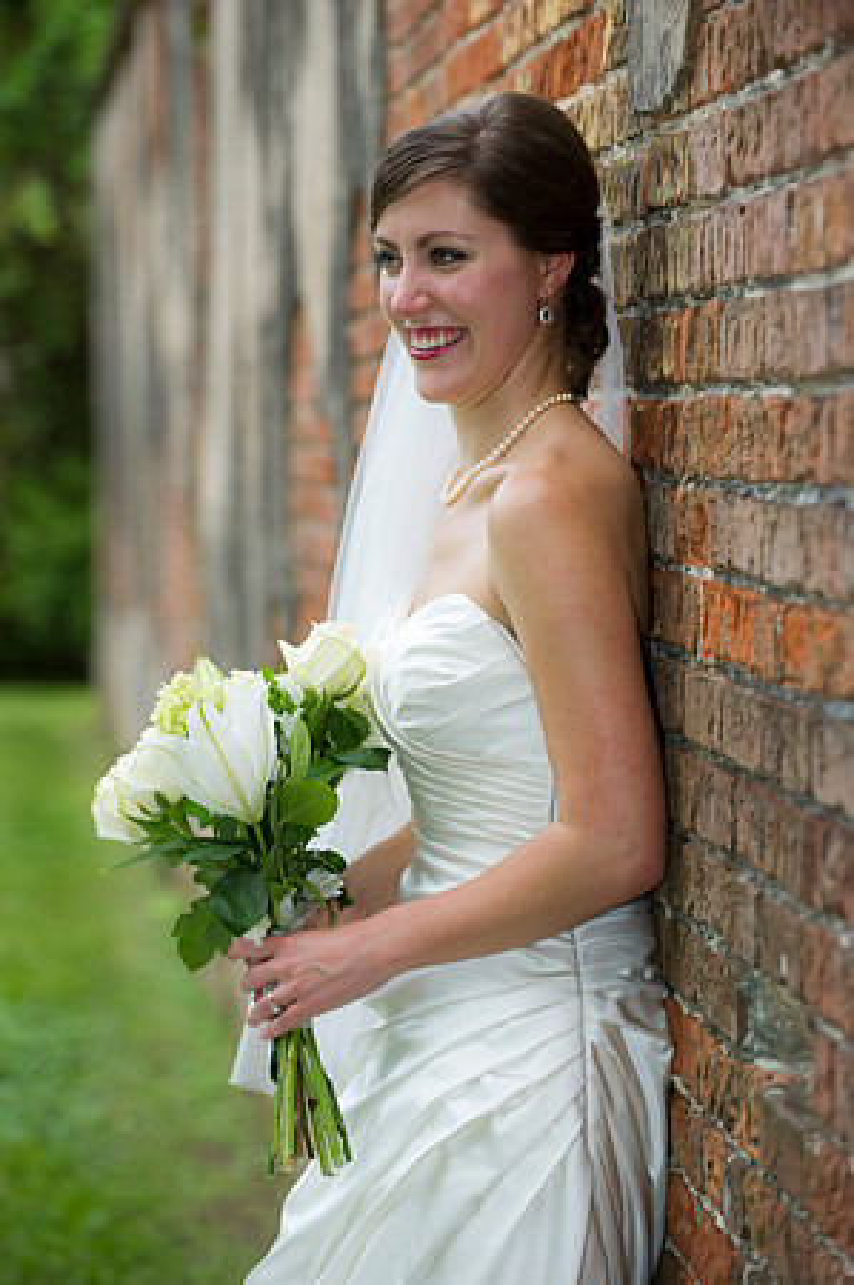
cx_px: 427
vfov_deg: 16.4
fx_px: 4458
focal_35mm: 125
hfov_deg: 10.9
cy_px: 642
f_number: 3.5
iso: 400
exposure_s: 1/250
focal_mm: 125
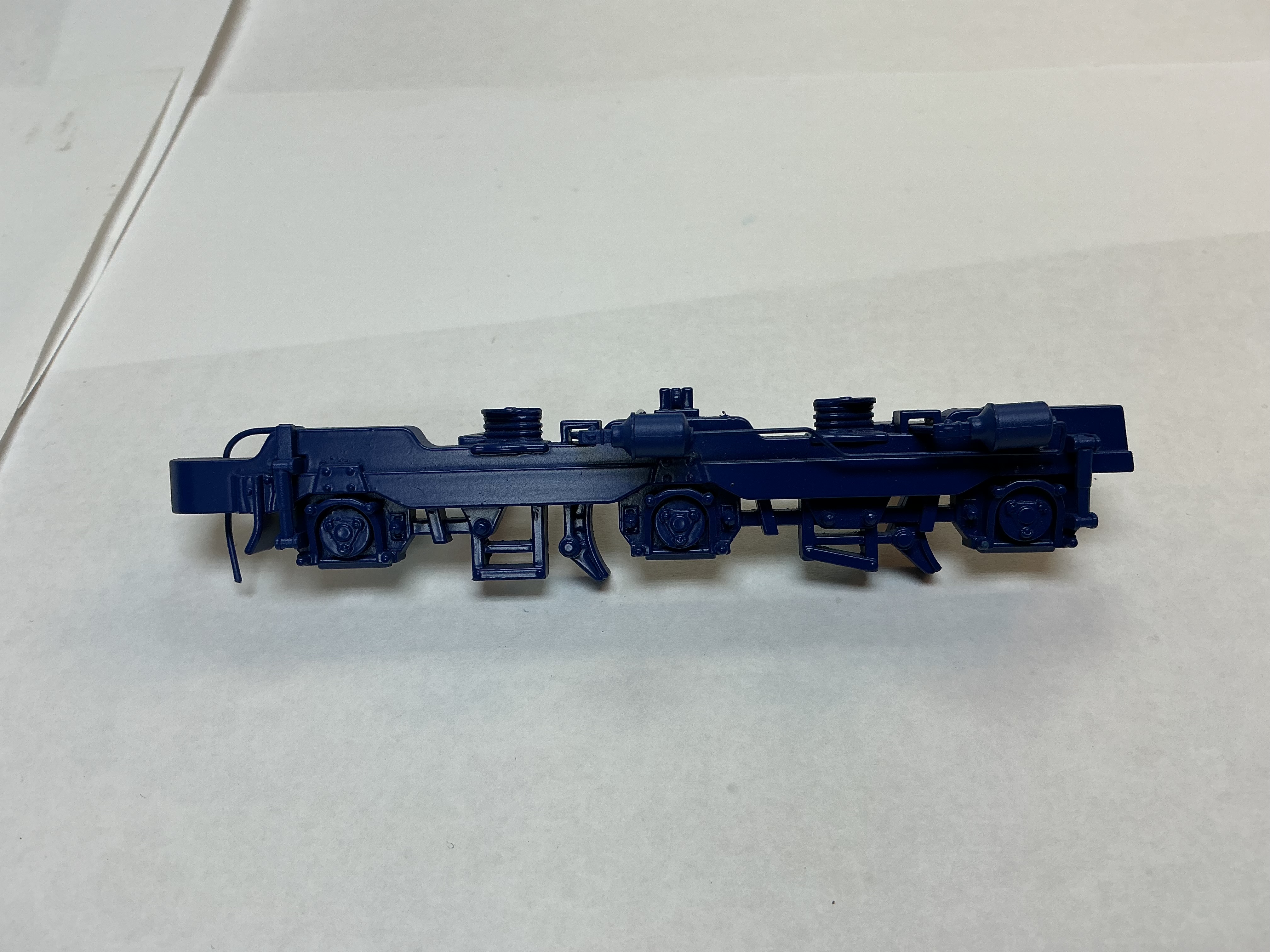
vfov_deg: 48.2
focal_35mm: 29
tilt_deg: -50.8
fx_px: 1064
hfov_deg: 61.7
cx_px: 635
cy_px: 476
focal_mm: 3
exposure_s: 1/120
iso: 32
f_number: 1.8
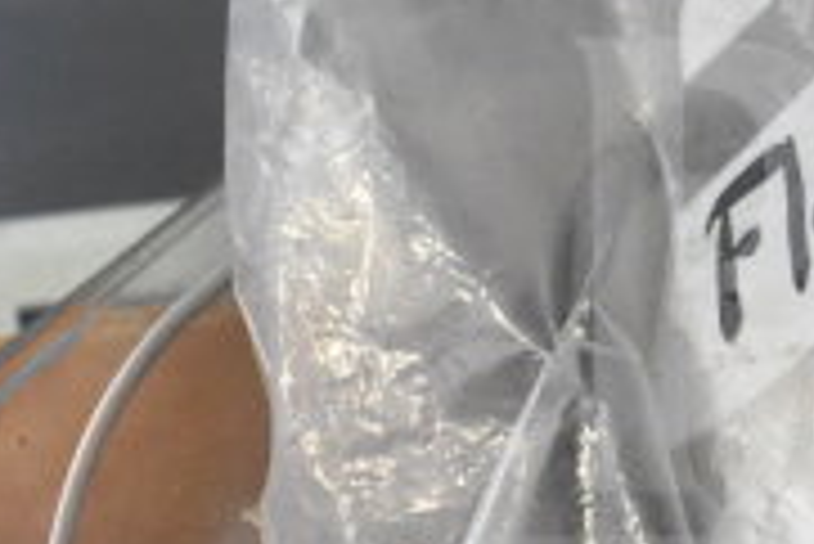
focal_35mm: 91
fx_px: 2059
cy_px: 393
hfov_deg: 20.9
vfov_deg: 15.0
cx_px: 976
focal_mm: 18
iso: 6400
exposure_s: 1/125
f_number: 5.6
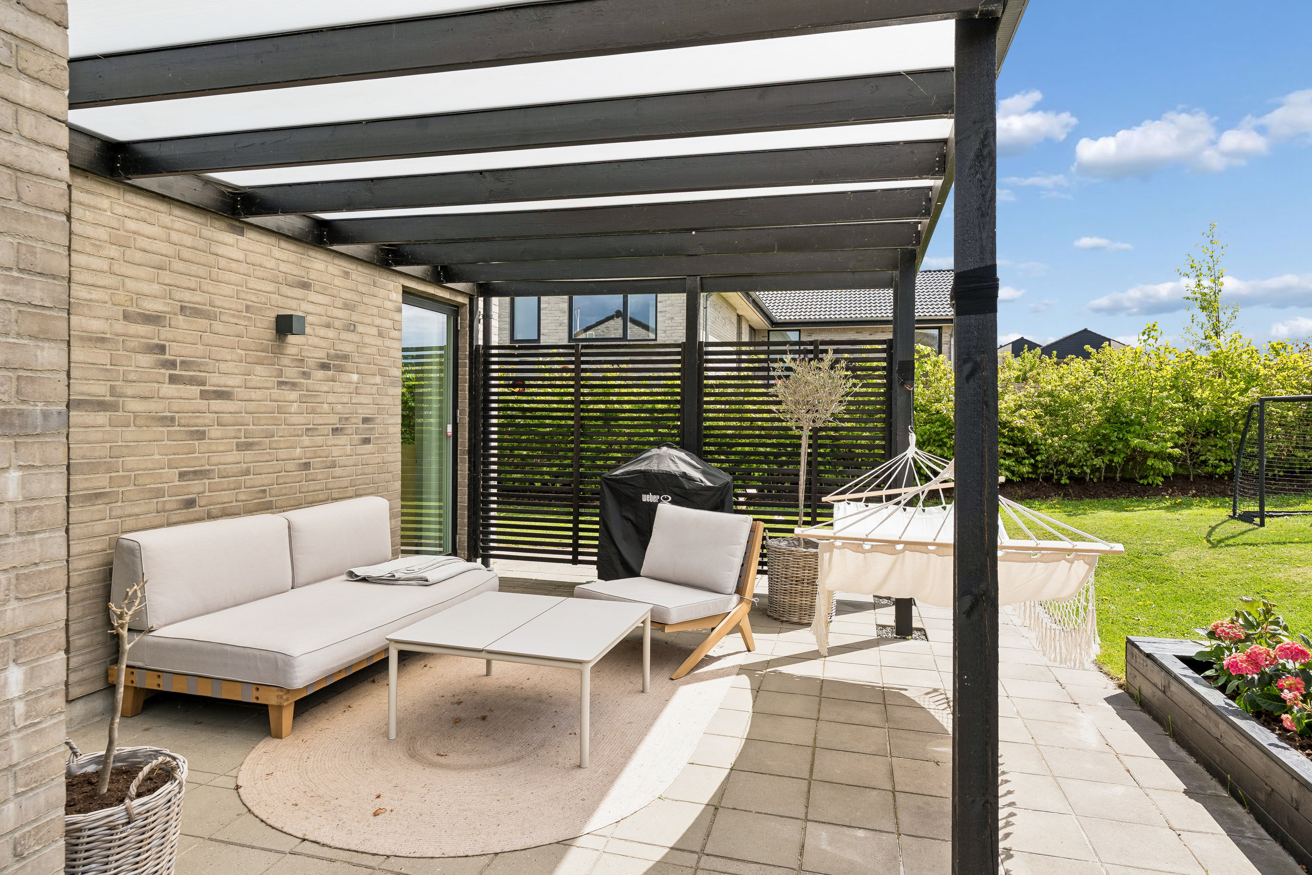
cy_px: 438
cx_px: 656
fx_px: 783
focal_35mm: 22
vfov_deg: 58.3
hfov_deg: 79.9
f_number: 8
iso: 200
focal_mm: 21.5
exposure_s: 1/250
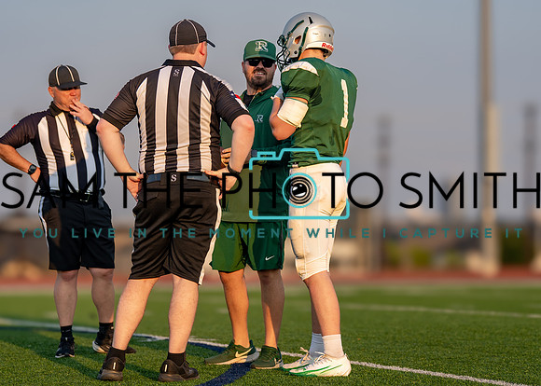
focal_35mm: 130
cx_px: 275
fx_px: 1998
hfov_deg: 15.4
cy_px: 179
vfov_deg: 11.0
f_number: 2.8
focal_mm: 100
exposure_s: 1/1600
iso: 160
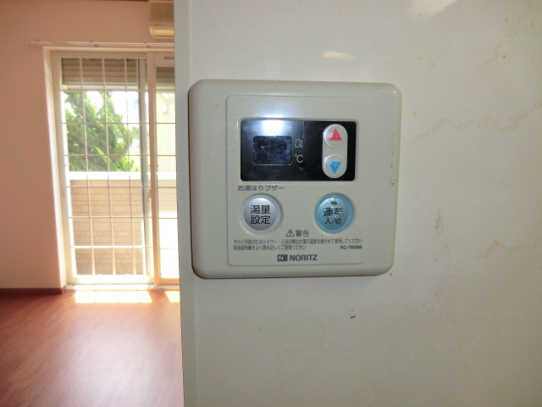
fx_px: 376
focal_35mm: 24
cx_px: 271
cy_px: 204
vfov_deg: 56.8
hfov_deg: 71.6
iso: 80
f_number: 3.2
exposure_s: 1/60
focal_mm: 4.3
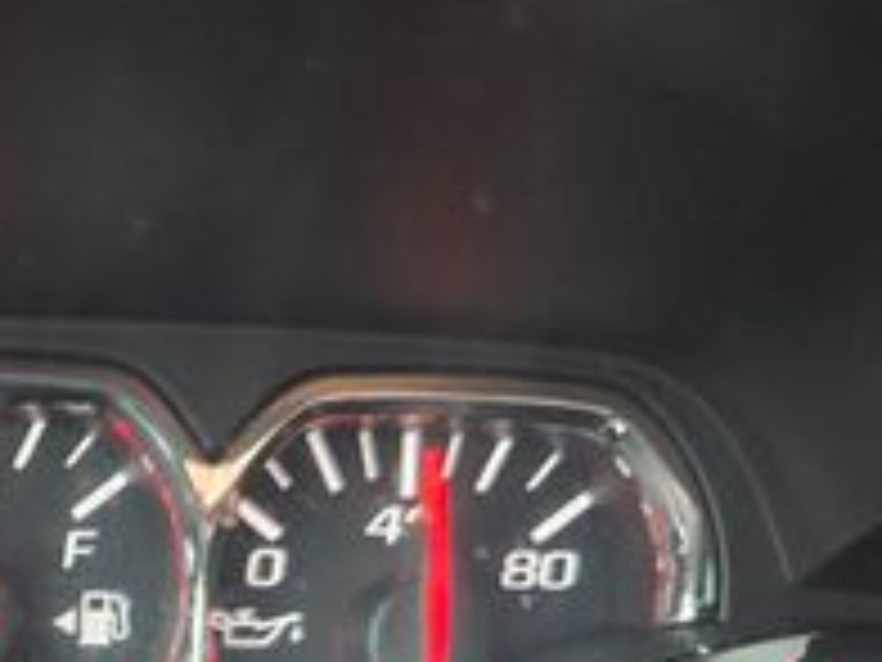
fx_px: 1911
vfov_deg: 18.3
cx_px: -342
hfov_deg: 22.5
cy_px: 869
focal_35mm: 75
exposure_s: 1/61
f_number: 1.7
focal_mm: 6.3
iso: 200
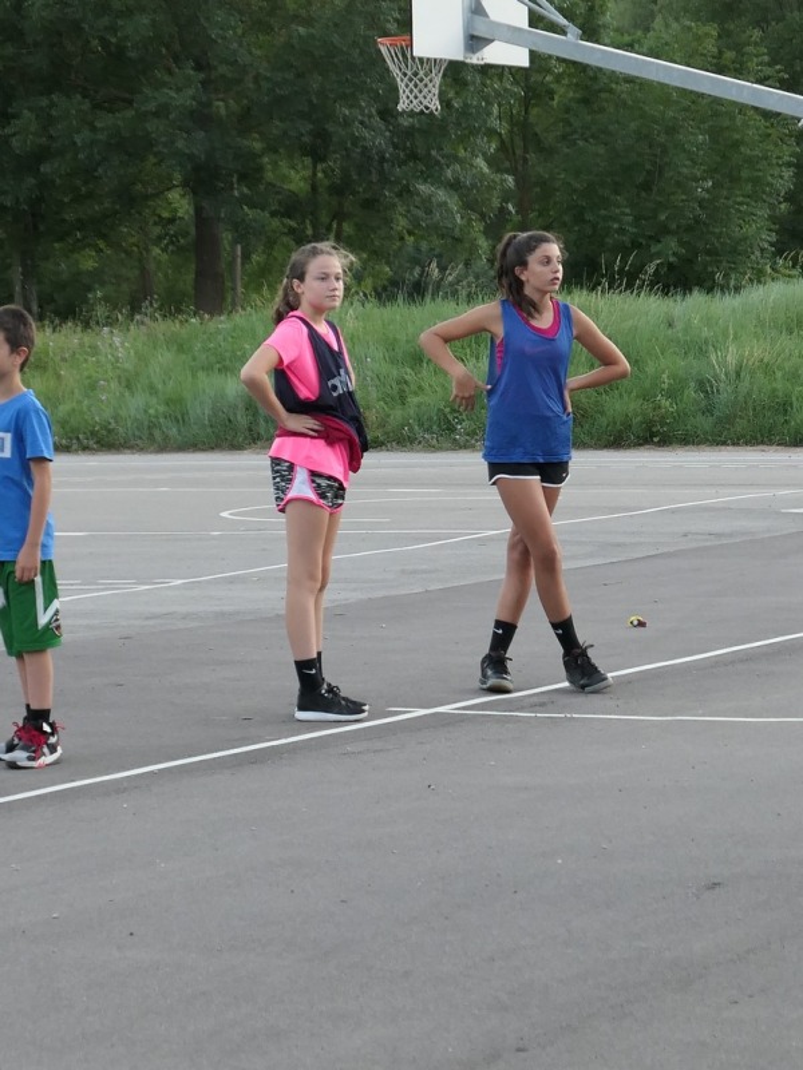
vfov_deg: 12.7
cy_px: 535
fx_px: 4825
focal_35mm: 156
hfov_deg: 9.5
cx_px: 402
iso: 400
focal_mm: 26.4
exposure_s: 1/125
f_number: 2.8
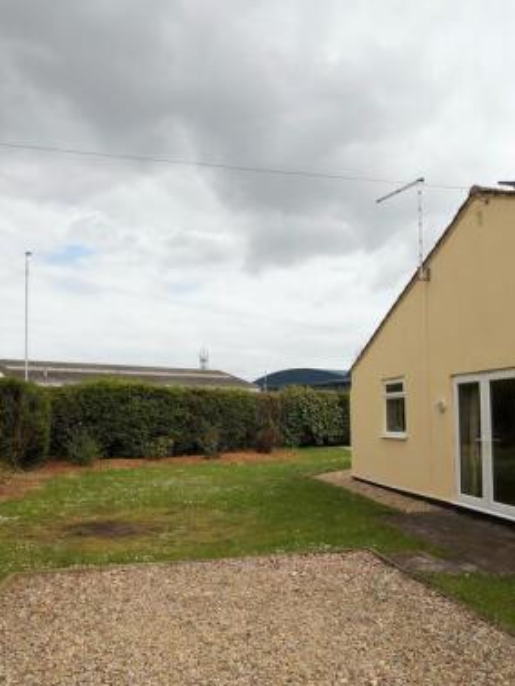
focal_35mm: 25
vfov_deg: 69.0
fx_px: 495
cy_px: 389
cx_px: 299
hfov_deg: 54.7
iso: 100
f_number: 7.1
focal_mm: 10
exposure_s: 1/200
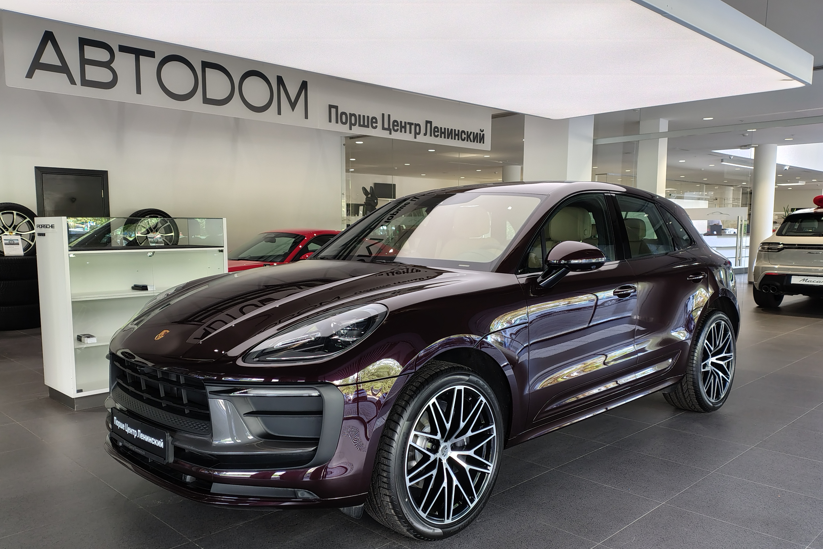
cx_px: 394
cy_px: 300
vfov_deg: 46.3
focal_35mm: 28
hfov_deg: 65.4
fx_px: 640
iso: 328
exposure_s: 1/50.1
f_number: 1.7
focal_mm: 4.71
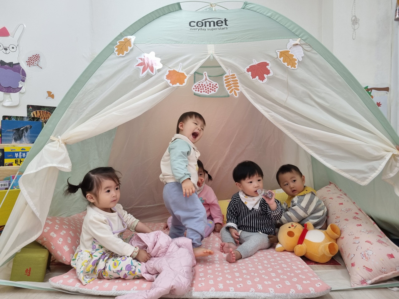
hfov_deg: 67.3
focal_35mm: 26
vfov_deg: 53.1
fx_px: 300
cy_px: 150
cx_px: 200
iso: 80
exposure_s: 1/120
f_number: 1.8
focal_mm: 5.4
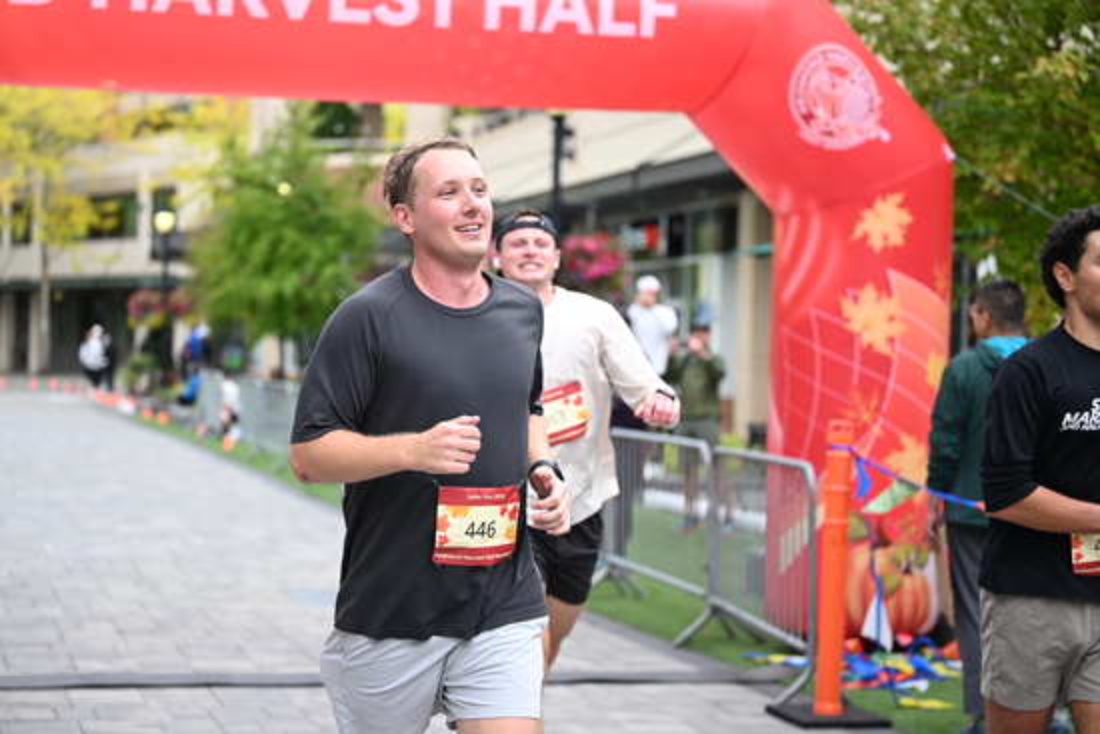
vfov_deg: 19.5
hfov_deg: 28.8
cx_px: 550
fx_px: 2139
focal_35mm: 70
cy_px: 367
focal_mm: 70
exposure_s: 1/1600
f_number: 2.8
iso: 640
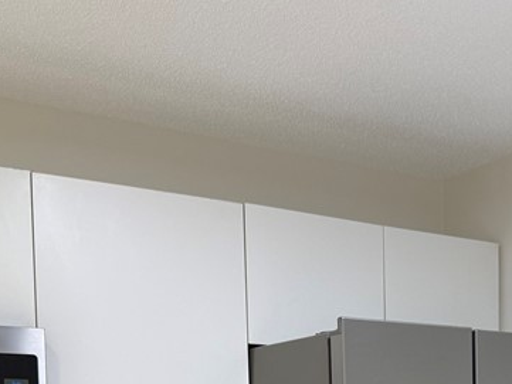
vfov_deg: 19.6
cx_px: 471
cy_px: 521
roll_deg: +1.5
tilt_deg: -3.5
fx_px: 1006
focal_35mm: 68
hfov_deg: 27.4
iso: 125
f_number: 1.78
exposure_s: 1/120
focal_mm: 6.76
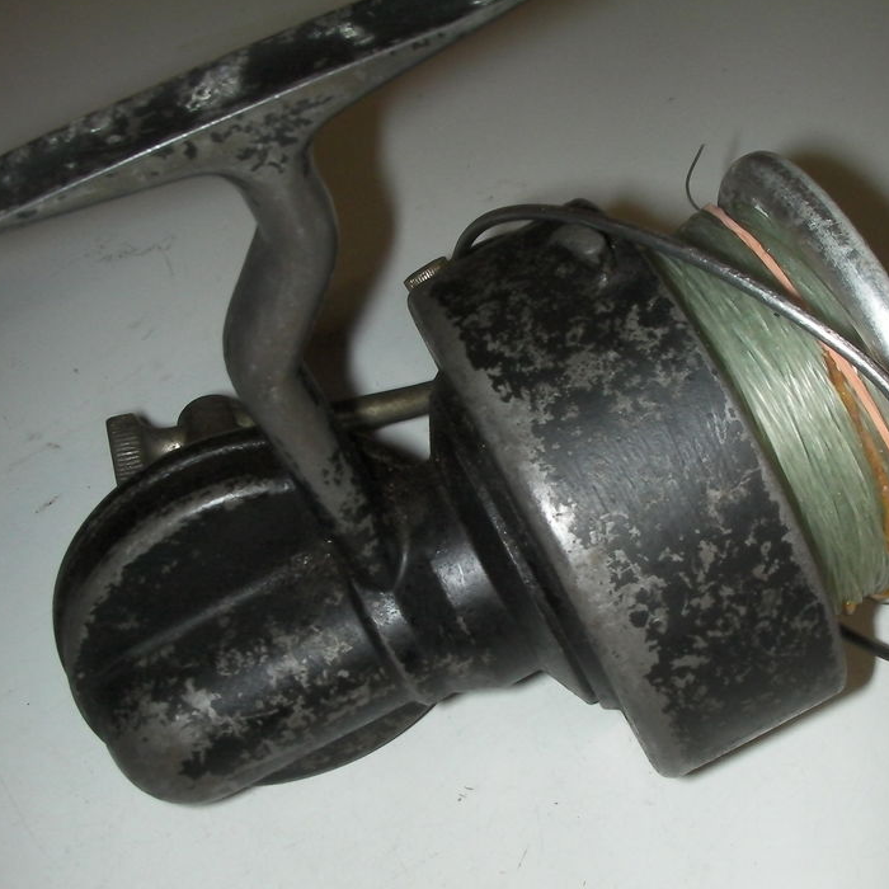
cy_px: 471
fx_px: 1395
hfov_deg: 35.3
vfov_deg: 35.3
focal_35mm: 48
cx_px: 522
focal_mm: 6.3
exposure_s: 1/30
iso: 200
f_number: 5.6
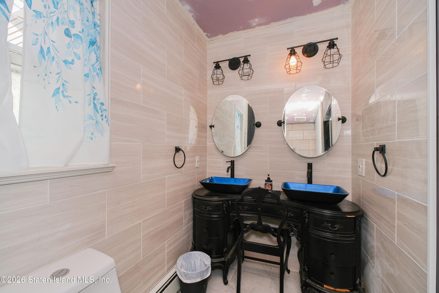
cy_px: 146
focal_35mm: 15
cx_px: 220
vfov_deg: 77.3
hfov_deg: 100.4
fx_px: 183
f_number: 8
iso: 250
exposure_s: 1/60
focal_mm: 10
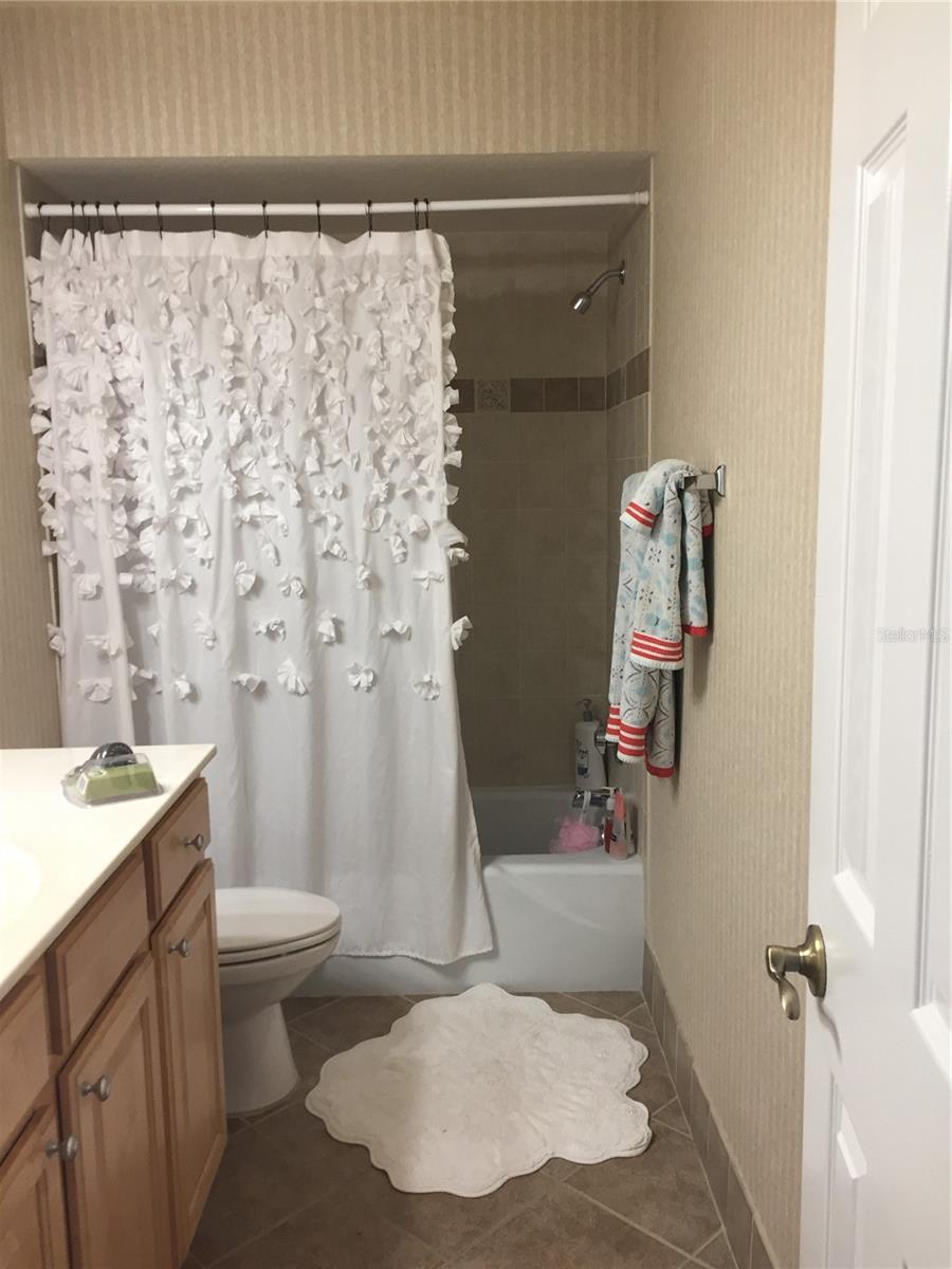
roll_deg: +2.5
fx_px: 1063
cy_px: 634
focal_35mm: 29
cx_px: 476
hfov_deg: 48.2
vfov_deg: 61.7
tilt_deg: -7.4
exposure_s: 1/30
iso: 64
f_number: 2.2
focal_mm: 4.15
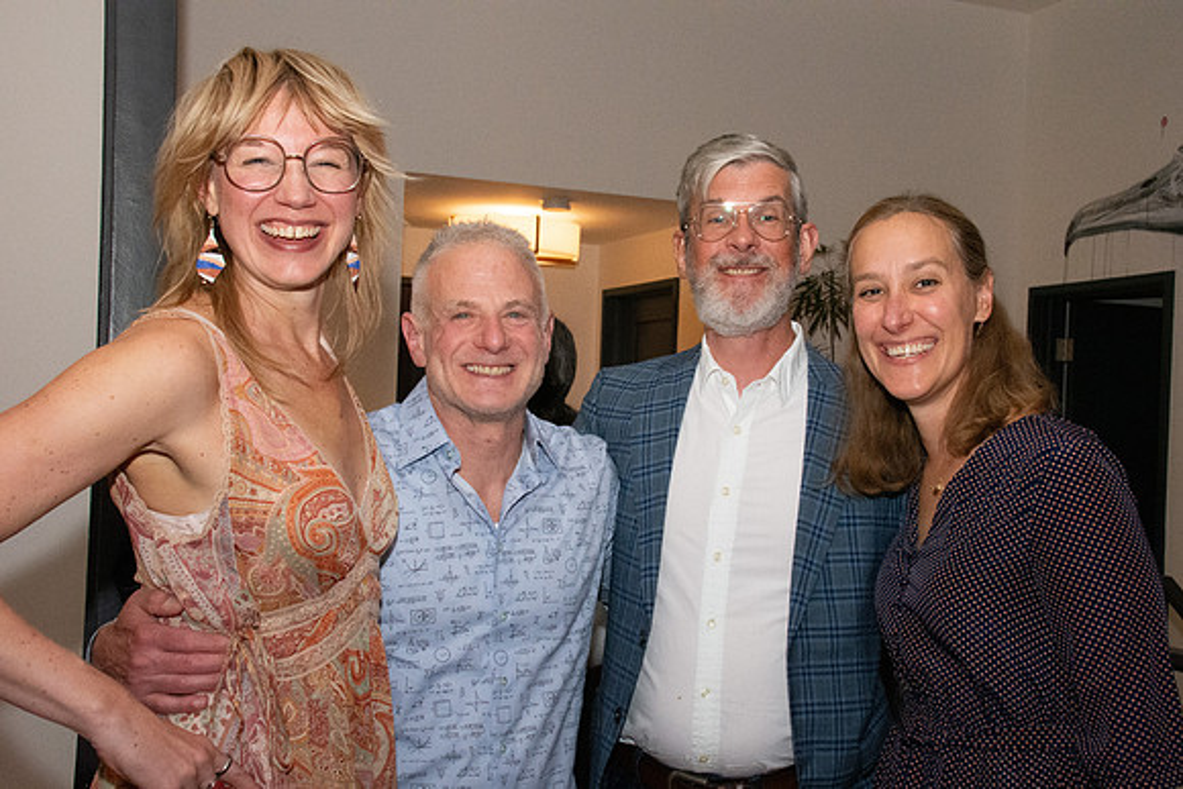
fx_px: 1580
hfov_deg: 41.0
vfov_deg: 28.0
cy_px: 421
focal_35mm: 48
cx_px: 632
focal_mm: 30
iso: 5000
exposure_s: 1/160
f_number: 11
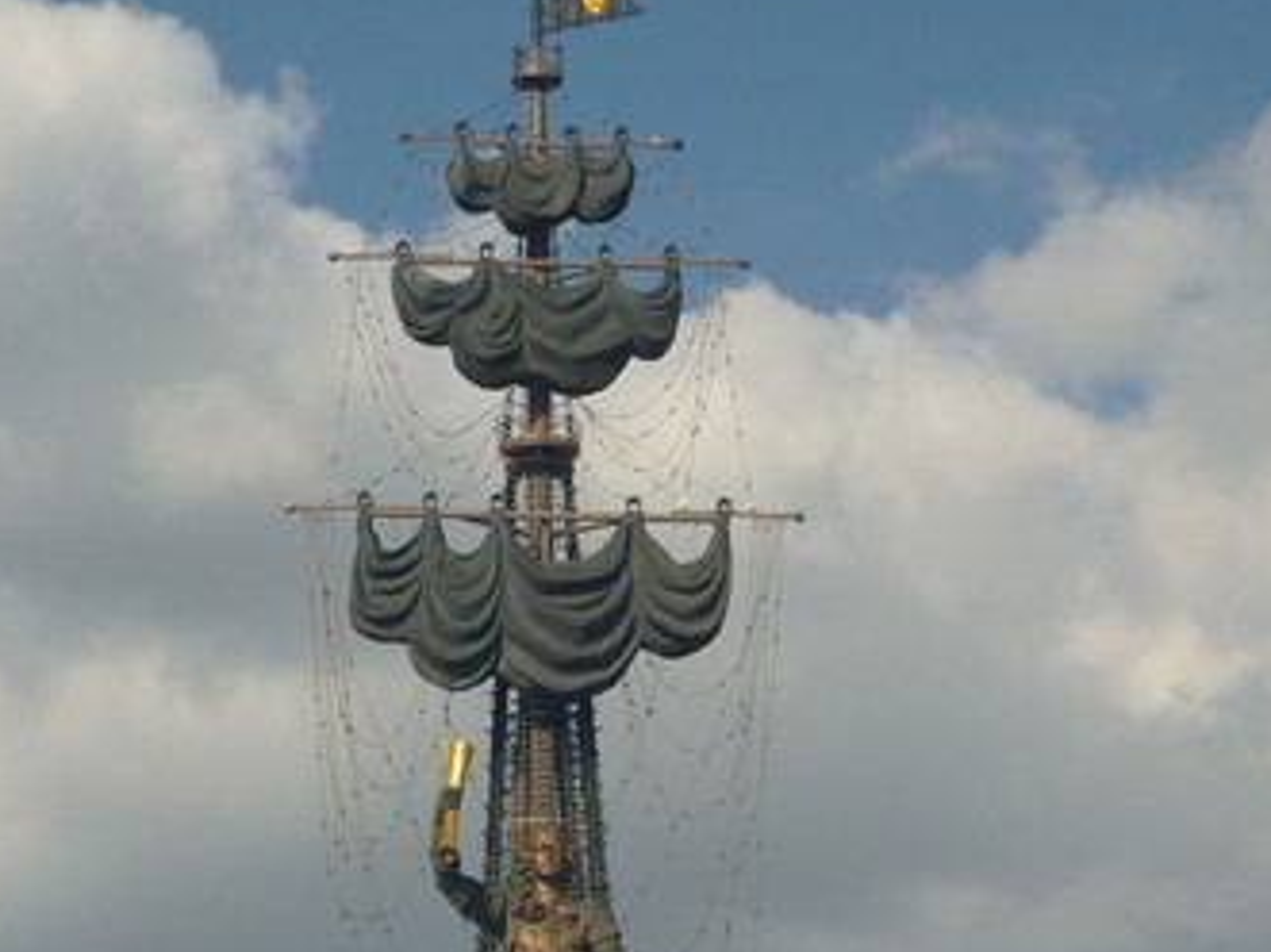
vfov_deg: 8.9
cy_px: 608
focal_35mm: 166
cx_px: 611
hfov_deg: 11.9
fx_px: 6093
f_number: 13
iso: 100
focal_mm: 14.2
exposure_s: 1/160
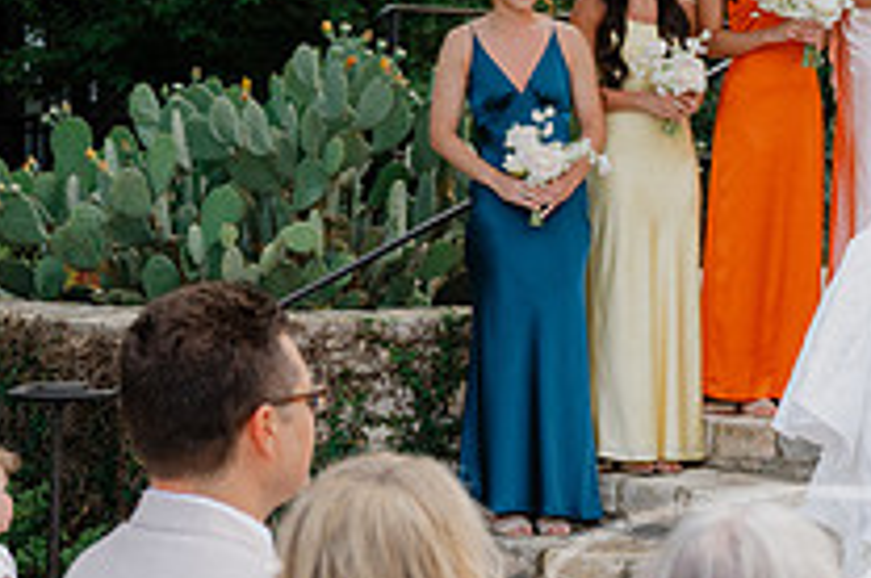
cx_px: 959
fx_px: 2633
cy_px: 178
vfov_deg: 12.5
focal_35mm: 109
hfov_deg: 18.1
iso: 200
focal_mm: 39
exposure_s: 1/800
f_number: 2.8
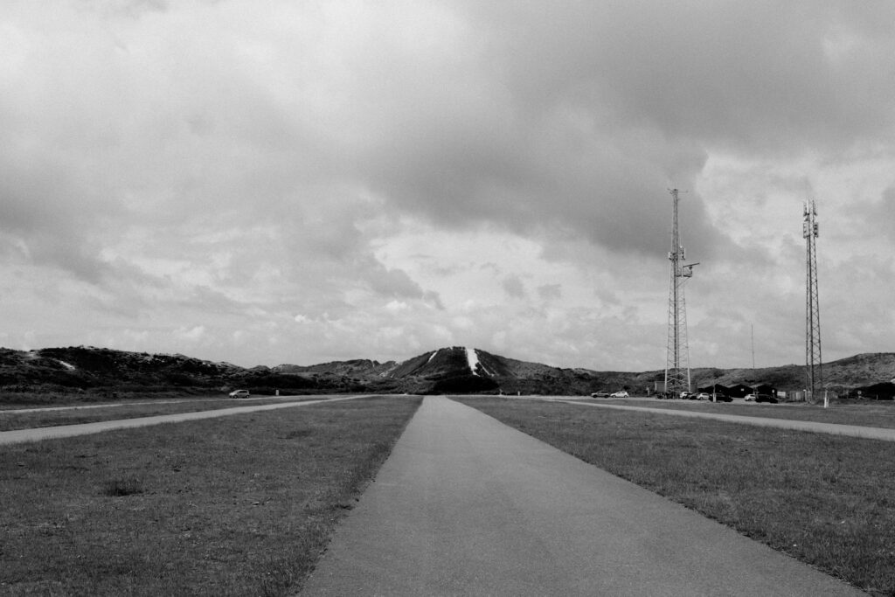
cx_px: 448
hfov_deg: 54.4
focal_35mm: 35
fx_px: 870
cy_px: 298
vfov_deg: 37.9
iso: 125
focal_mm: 23.4
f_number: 10
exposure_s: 1/180
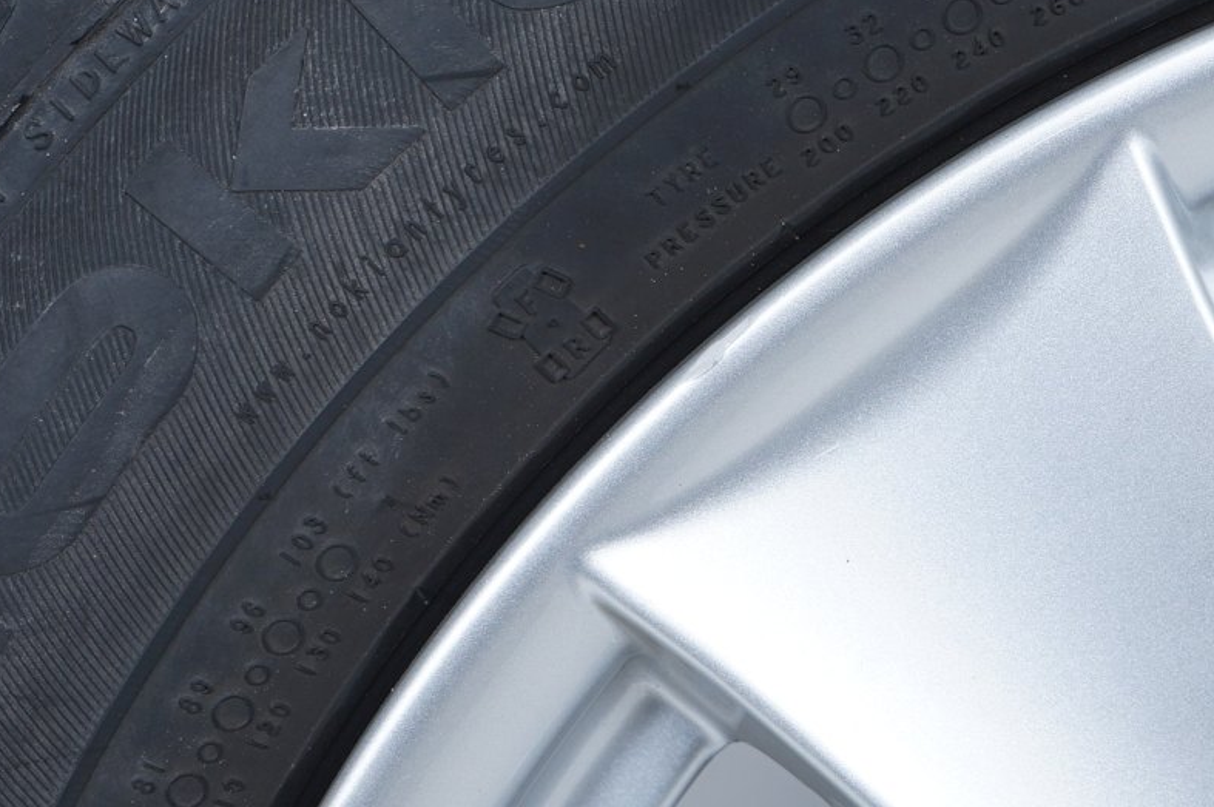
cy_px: 459
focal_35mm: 83
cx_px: 1044
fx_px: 2796
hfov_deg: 24.0
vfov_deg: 16.4
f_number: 7.1
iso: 250
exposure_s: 1/100
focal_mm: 34
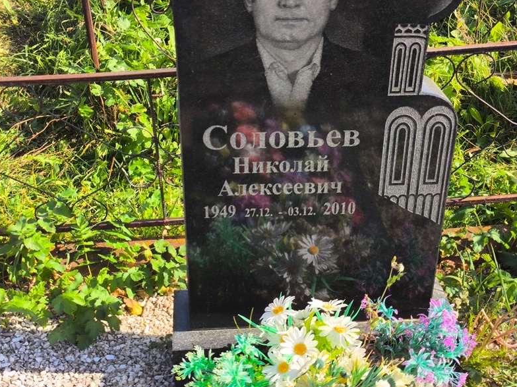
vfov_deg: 28.6
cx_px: 254
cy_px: 194
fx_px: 762
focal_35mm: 51
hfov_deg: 37.5
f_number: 1.7
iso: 50
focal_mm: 4.71
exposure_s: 1/721
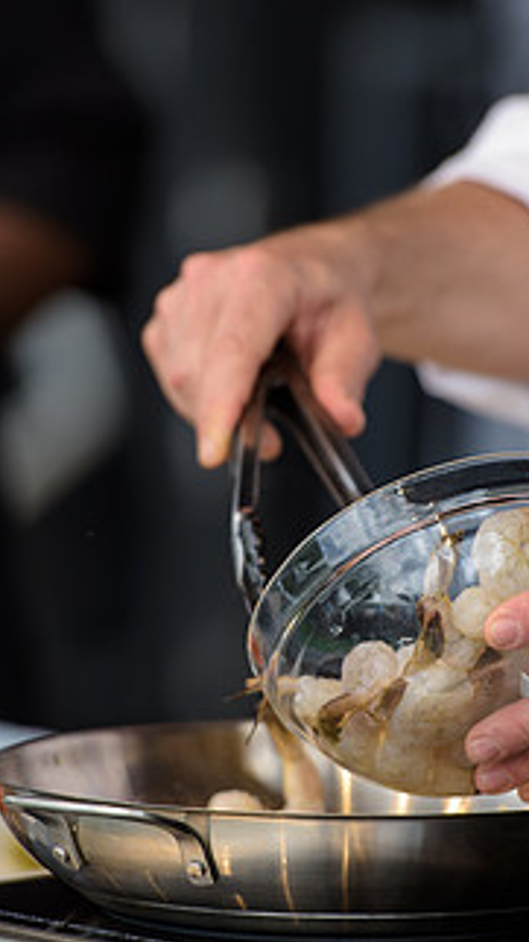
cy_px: 516
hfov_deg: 3.2
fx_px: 9406
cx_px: 342
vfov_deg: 5.7
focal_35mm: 377
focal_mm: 200
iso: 250
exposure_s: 1/800
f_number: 3.2
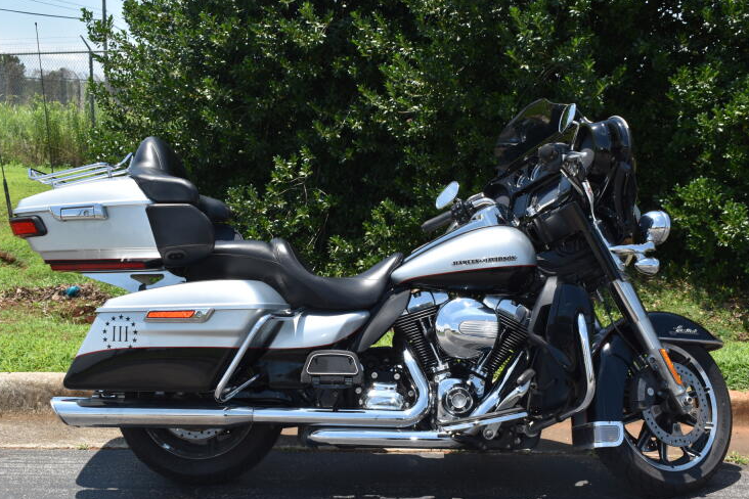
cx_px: 379
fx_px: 989
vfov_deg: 28.3
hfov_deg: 41.5
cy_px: 269
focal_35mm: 48
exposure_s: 1/200
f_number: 10
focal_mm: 29
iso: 100
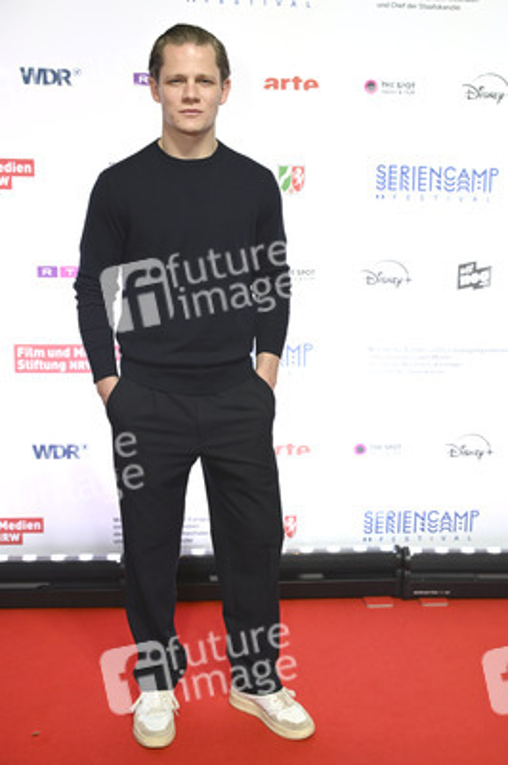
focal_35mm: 35
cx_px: 254
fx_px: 742
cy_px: 382
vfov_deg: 54.5
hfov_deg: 37.8
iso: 1600
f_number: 4
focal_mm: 35
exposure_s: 1/400
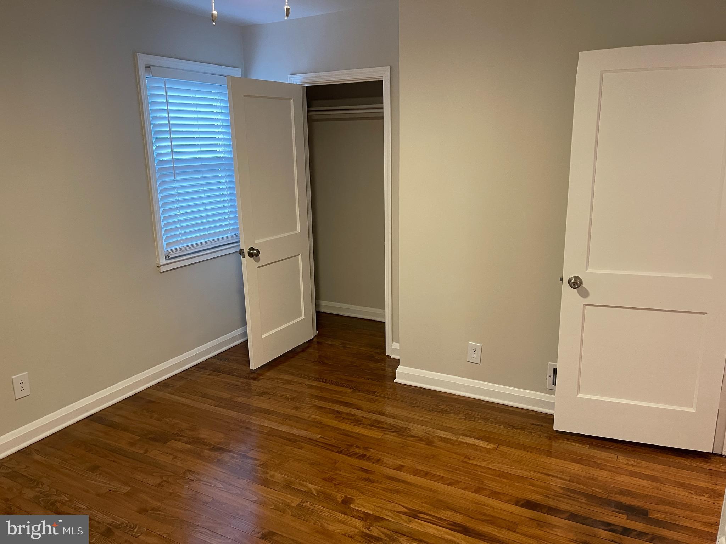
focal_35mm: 26
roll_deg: +1.3
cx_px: 363
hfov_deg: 67.3
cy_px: 272
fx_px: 545
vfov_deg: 53.1
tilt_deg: -13.2
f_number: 1.6
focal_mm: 5.1
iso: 250
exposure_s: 1/60
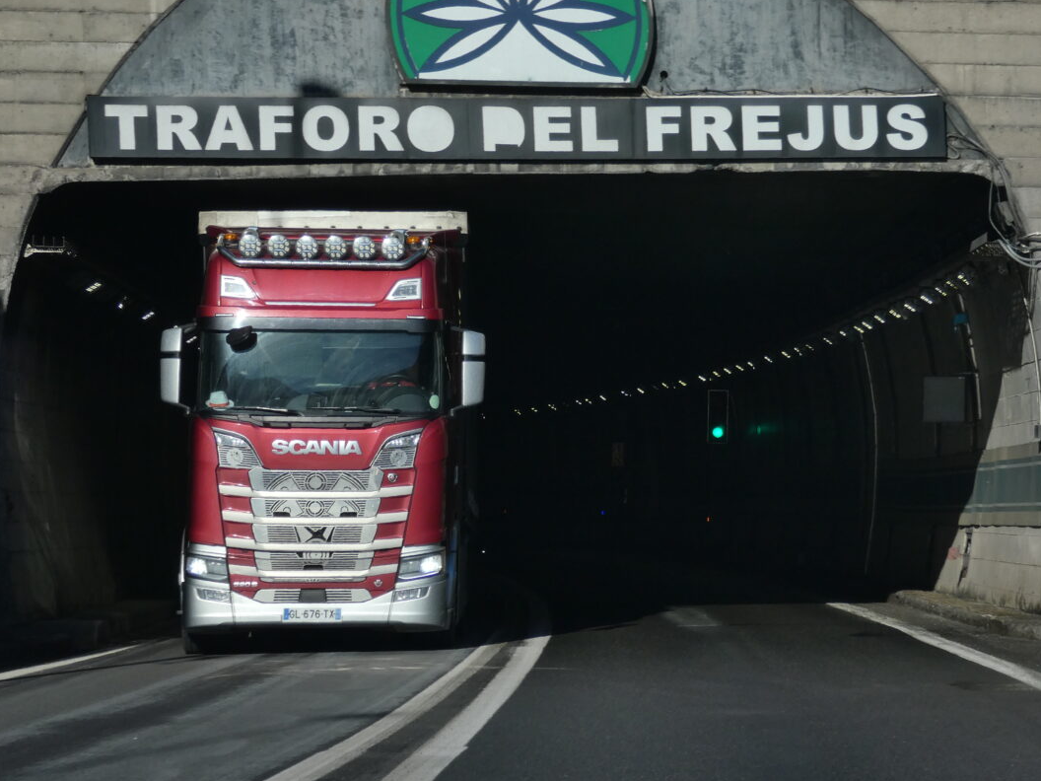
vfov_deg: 9.9
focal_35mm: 150
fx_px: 4511
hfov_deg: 13.2
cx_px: 584
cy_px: 348
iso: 80
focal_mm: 21.5
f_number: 5.1
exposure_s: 1/800
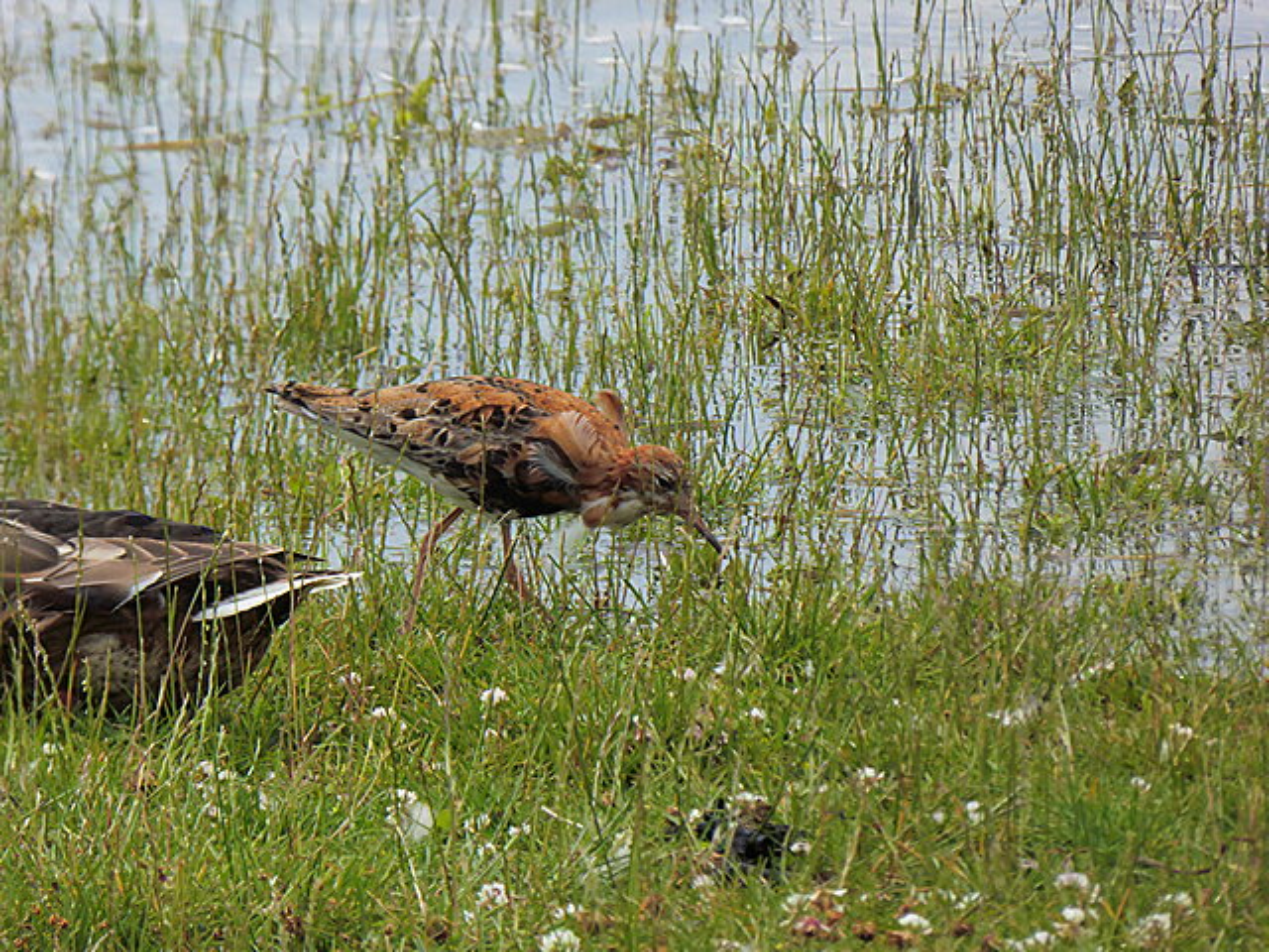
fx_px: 26395
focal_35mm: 720
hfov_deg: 2.8
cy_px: 476
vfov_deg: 2.1
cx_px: 634
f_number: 6.4
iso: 320
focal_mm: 129
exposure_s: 1/500
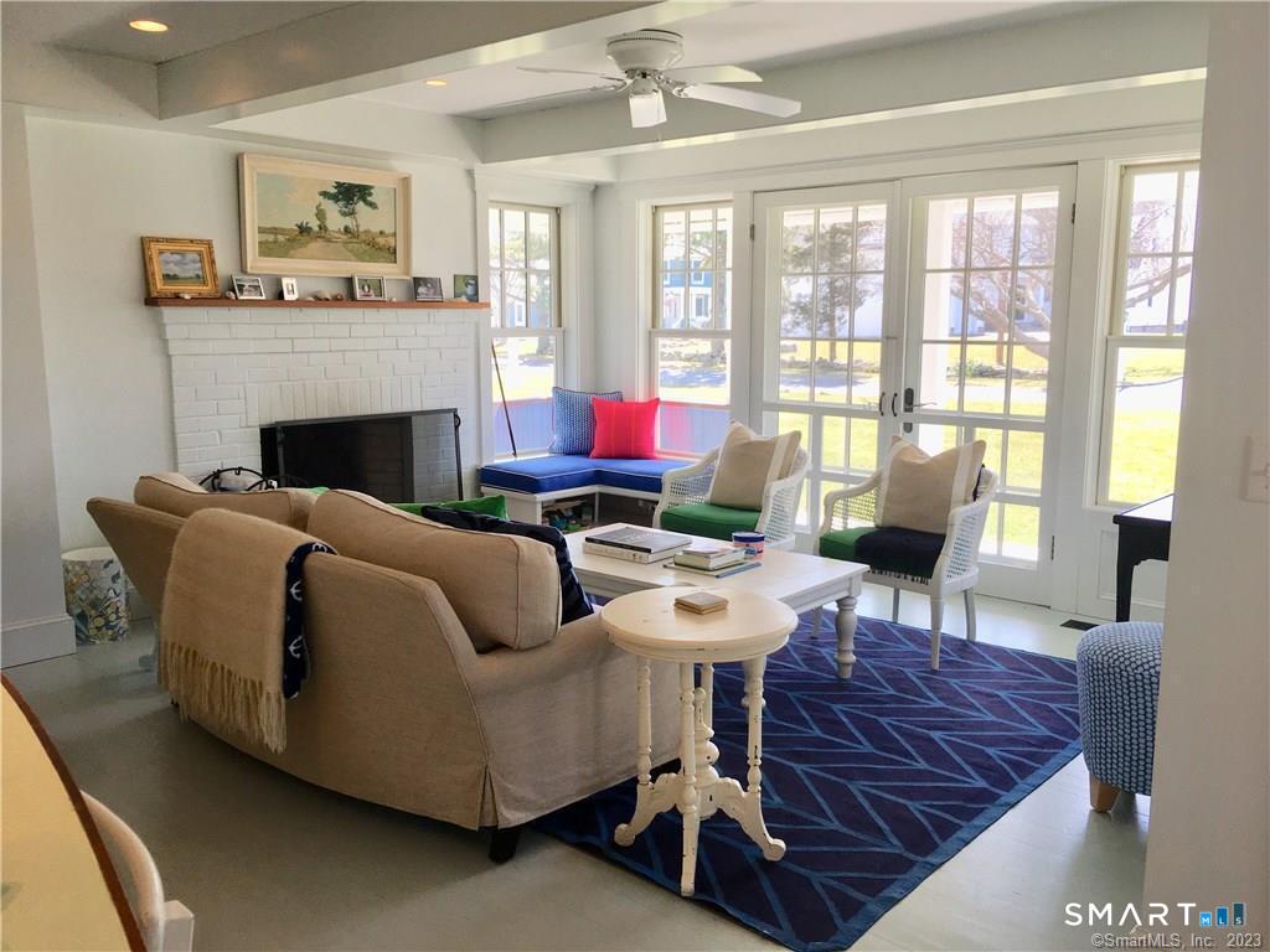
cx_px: 635
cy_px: 476
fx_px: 1064
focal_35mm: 29
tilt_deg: -8.1
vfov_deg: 48.2
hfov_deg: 61.7
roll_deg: +0.2
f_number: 2.2
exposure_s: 1/120
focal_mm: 4.15
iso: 32
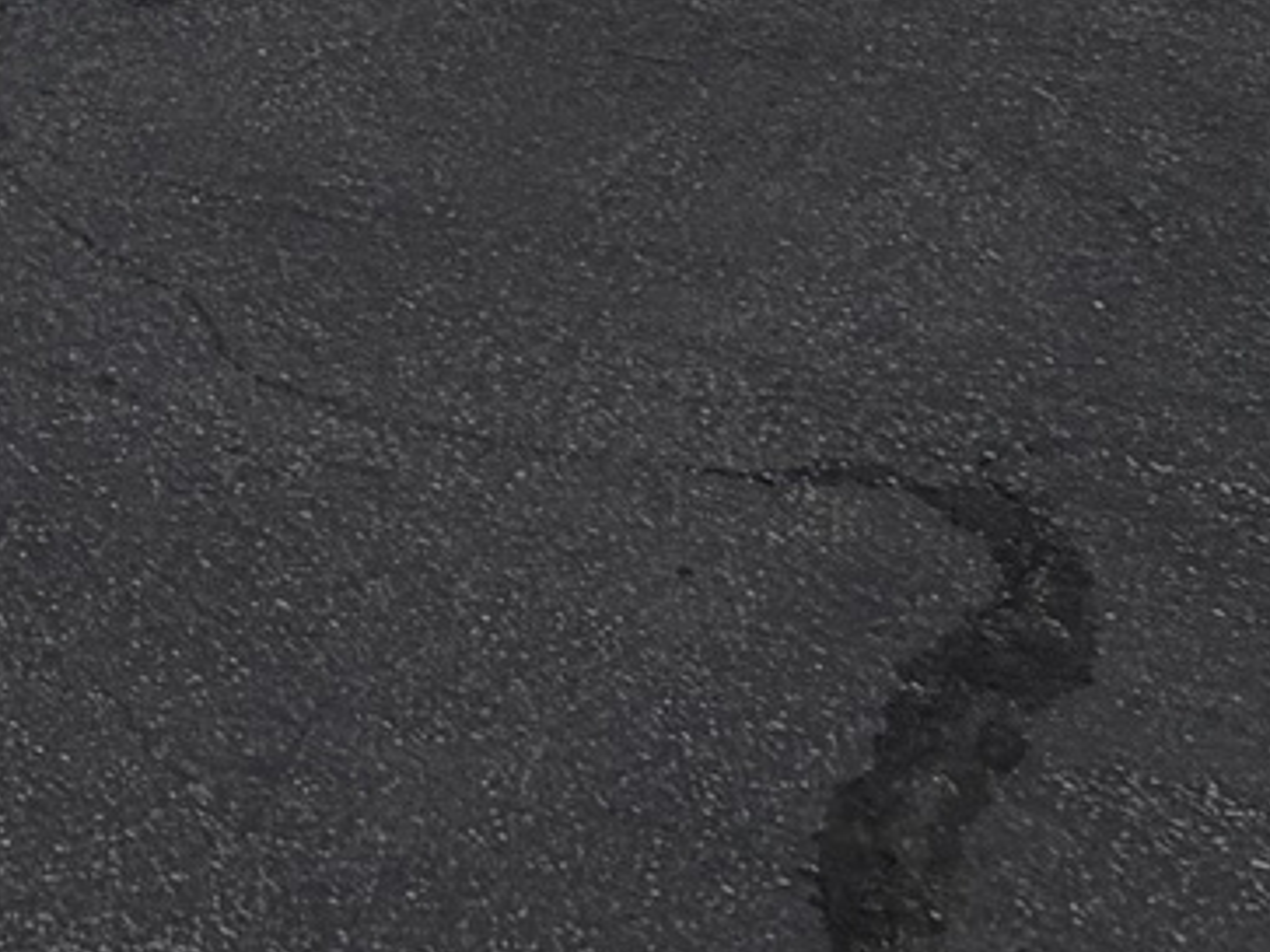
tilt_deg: +10.2
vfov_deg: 13.0
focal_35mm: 79
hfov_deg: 18.9
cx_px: -1025
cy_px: -1474
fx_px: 2897
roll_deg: -0.2
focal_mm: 2.22
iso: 64
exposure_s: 1/451
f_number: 2.2
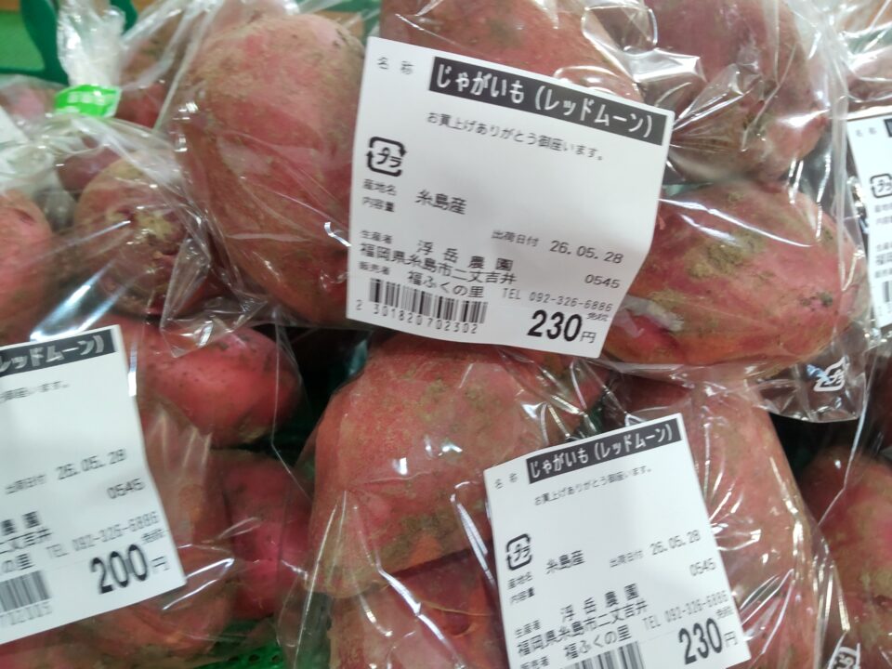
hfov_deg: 71.6
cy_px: 334
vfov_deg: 56.8
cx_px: 446
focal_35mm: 24
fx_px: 618
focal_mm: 3.43
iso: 202
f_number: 2
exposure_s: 1/33
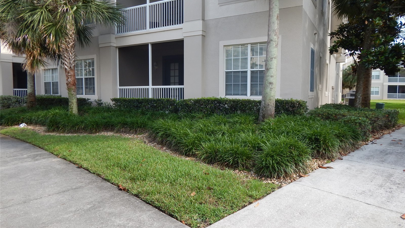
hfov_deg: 76.3
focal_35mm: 24
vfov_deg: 47.7
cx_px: 202
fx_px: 258
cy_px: 110
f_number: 3
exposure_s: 1/400
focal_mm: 4
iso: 125
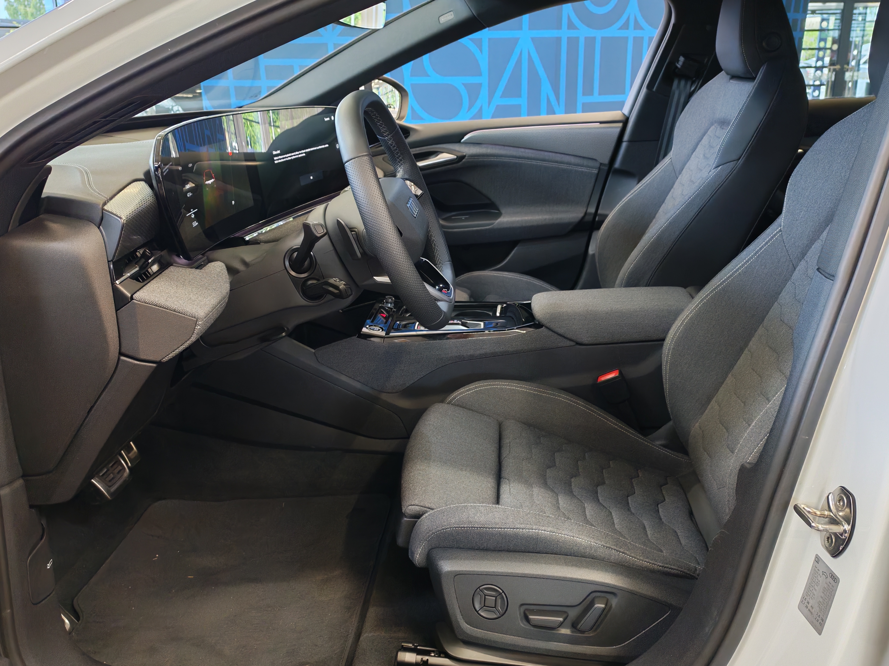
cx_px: 444
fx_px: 796
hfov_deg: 58.4
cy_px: 333
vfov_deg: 45.4
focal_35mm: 31
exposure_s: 1/100
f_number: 1.9
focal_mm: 6.12
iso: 809
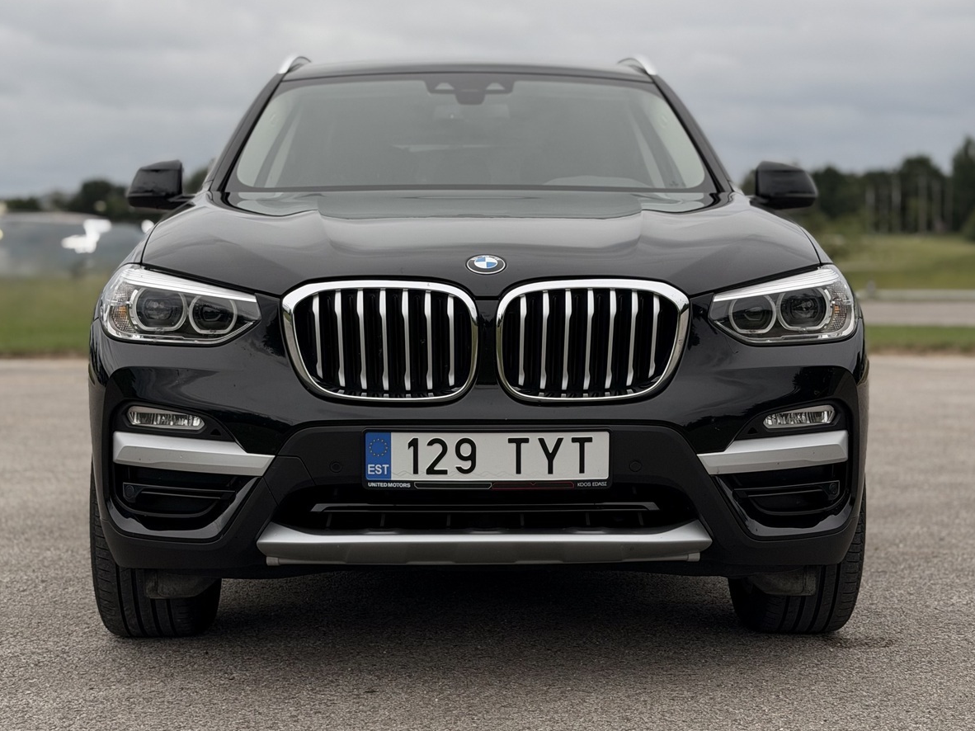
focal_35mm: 65
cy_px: 300
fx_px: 1830
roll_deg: -0.2
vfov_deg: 22.6
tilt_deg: -1.6
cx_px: 492
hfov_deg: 29.8
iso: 64
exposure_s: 1/2415
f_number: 1.78
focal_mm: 6.76
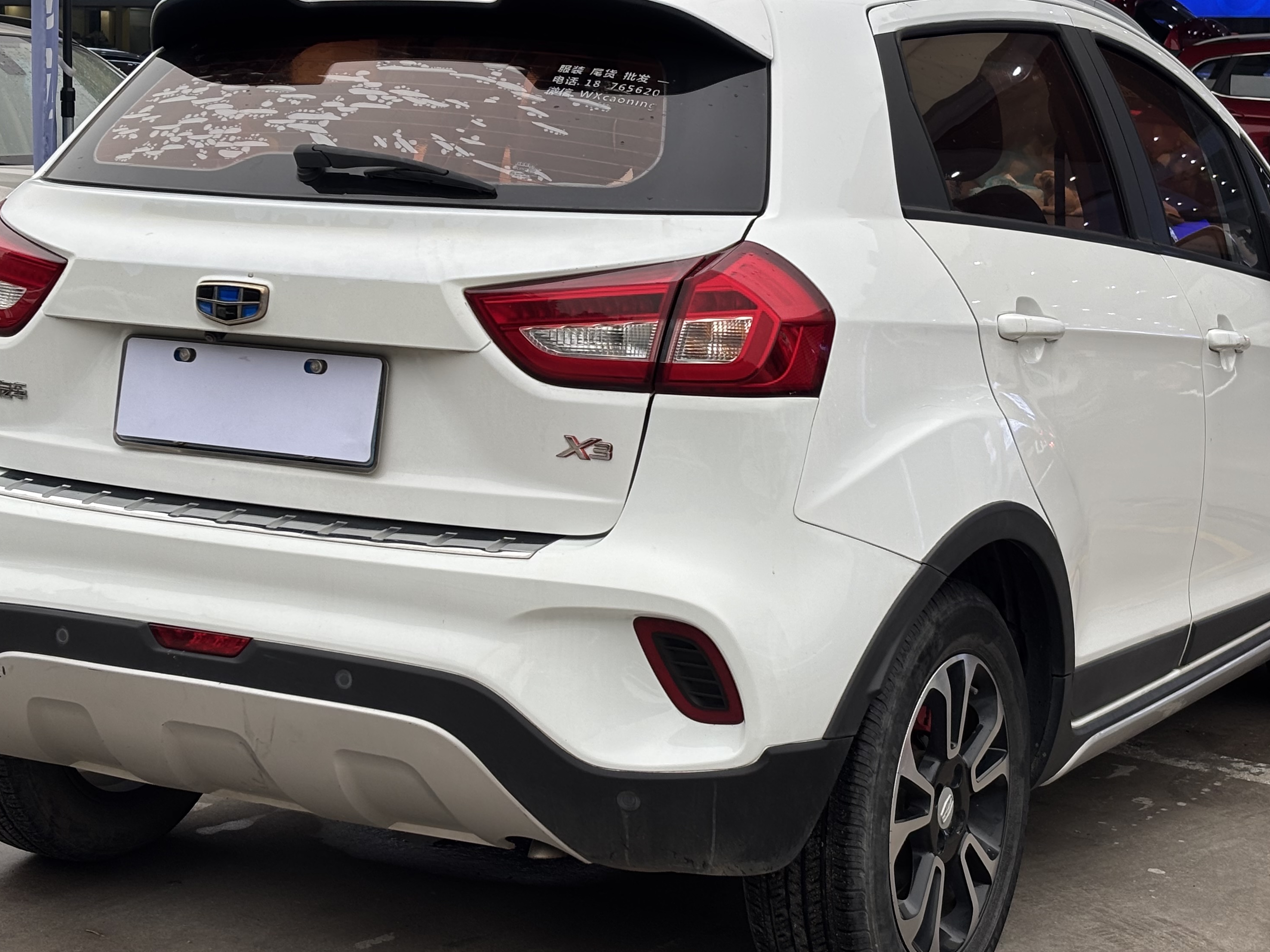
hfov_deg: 27.4
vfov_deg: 20.7
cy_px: 388
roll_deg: -1.9
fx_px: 2605
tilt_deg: -6.6
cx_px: 593
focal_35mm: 71
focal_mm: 5.96
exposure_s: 1/145
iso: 25
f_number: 1.6
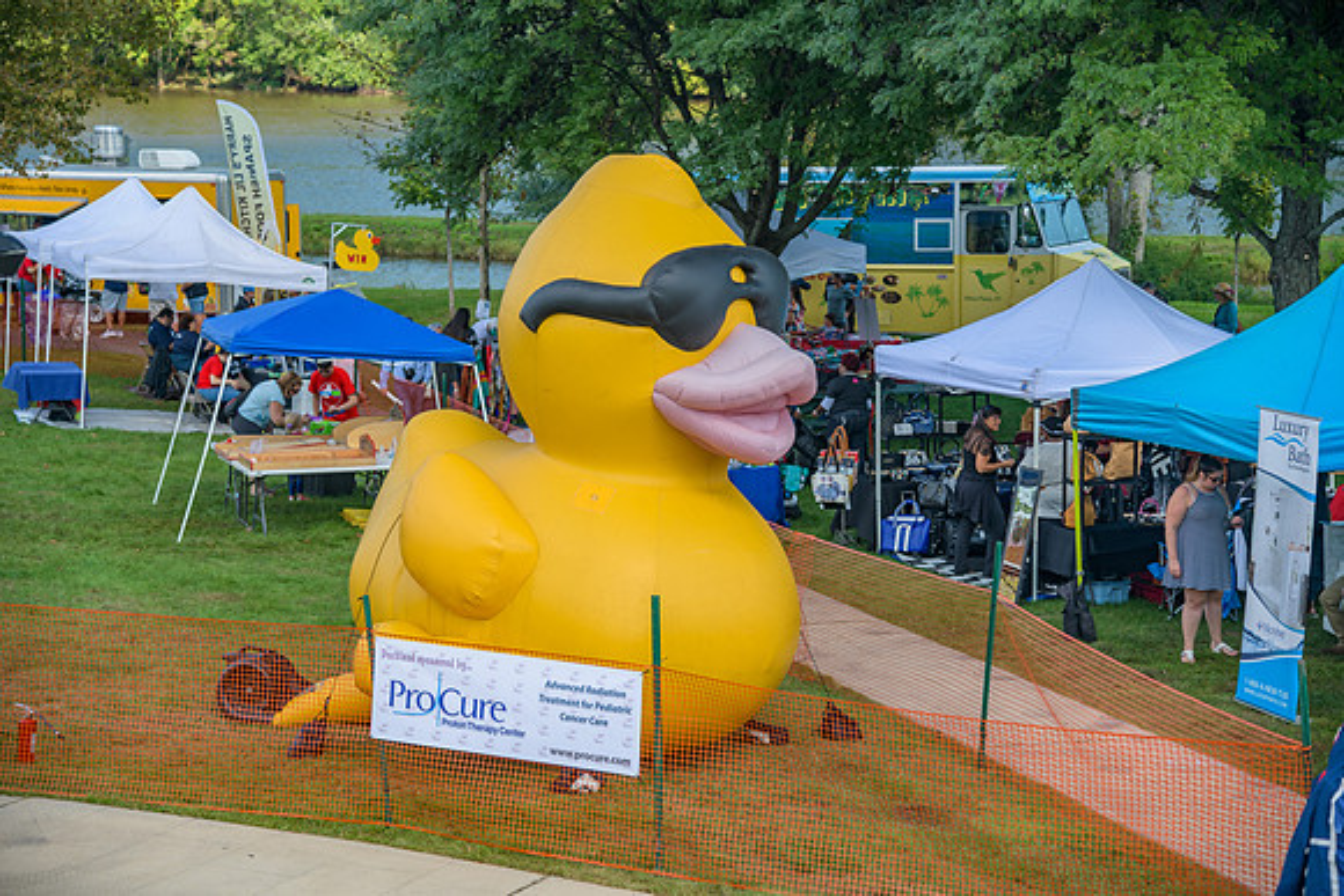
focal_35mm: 78
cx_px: 672
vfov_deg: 17.5
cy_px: 448
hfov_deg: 26.0
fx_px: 2913
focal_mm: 78
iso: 64
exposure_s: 1/125
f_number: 4
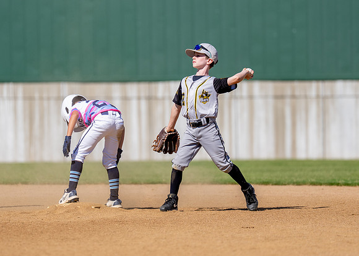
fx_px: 3918
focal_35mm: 384
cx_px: 199
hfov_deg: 5.2
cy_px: 118
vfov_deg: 3.7
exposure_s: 1/2500
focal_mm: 200
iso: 125
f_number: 2.8
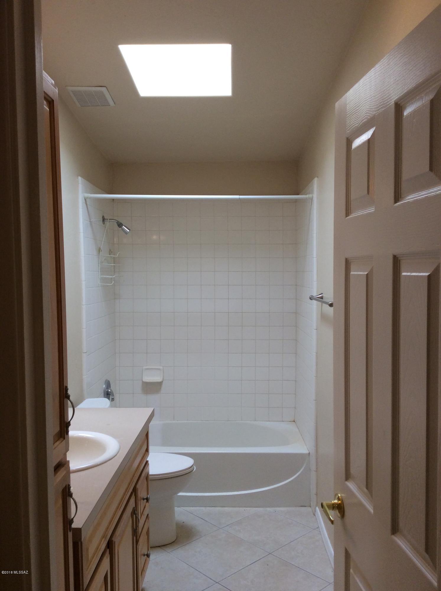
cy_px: 296
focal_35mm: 32
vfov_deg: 56.9
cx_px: 220
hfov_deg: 44.0
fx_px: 545
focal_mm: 3.3
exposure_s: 1/120
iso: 50
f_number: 2.4
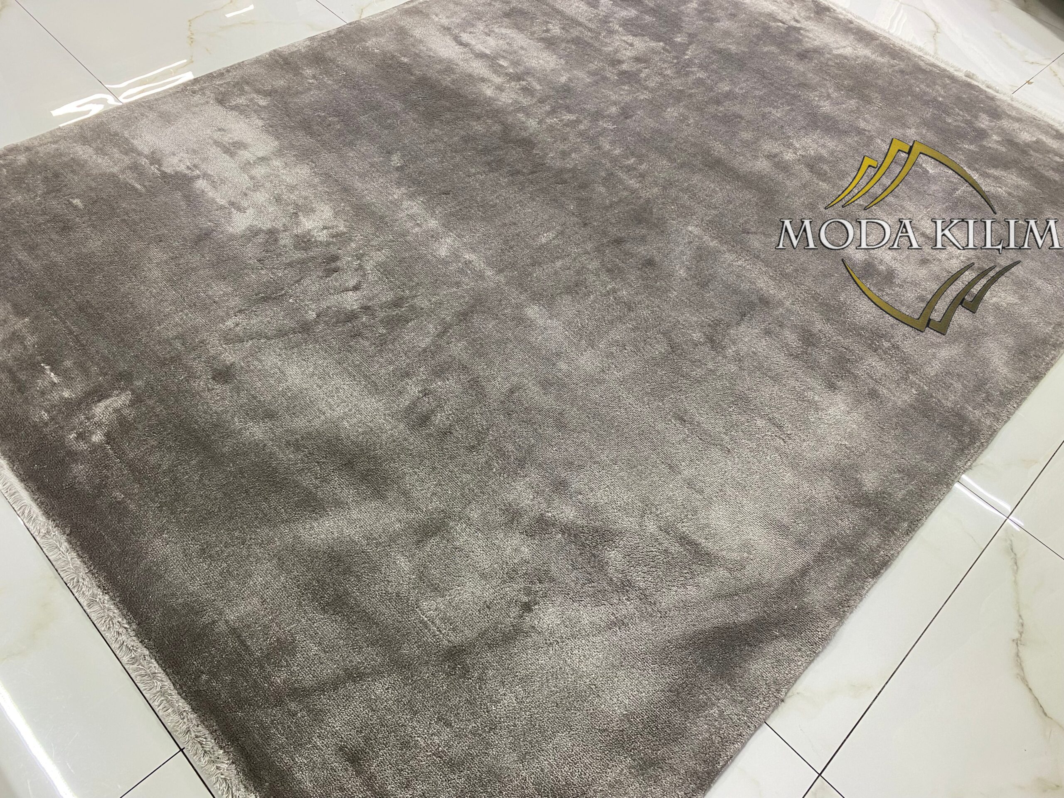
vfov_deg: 53.1
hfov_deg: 67.3
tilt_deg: -53.9
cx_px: 532
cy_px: 399
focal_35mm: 26
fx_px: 799
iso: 64
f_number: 1.8
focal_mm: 4.25
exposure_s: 1/50
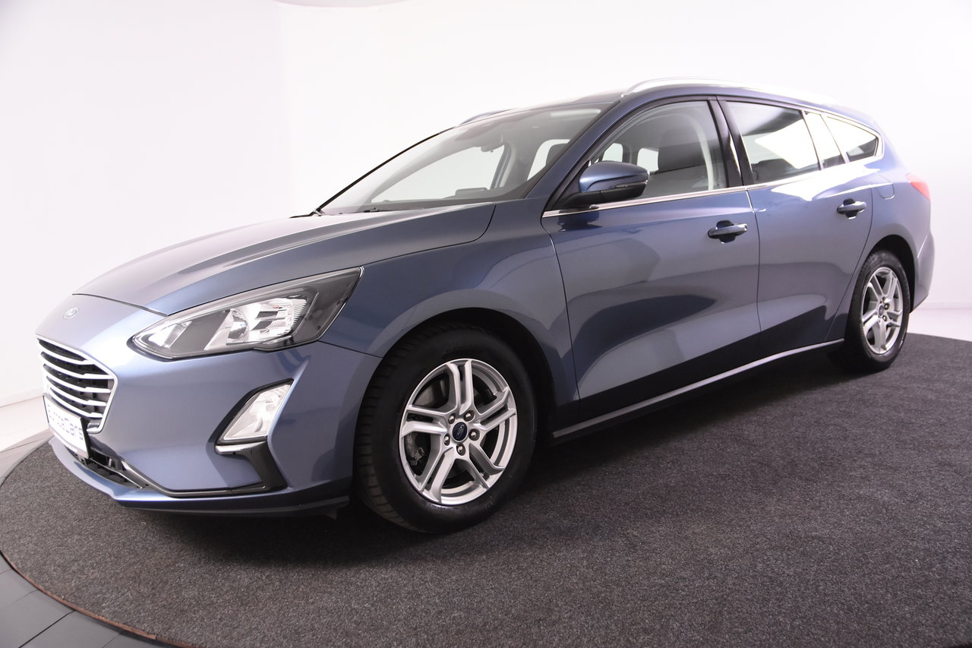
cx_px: 486
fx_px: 891
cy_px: 324
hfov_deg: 57.2
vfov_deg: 40.0
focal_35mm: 33
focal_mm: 22
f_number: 4
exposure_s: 1/60
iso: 1600
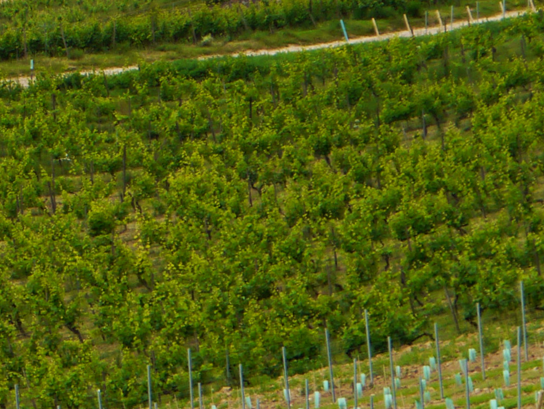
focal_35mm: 318
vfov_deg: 4.6
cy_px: -204
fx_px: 5001
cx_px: -543
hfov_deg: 6.1
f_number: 7.1
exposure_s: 1/250
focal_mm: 39
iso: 160
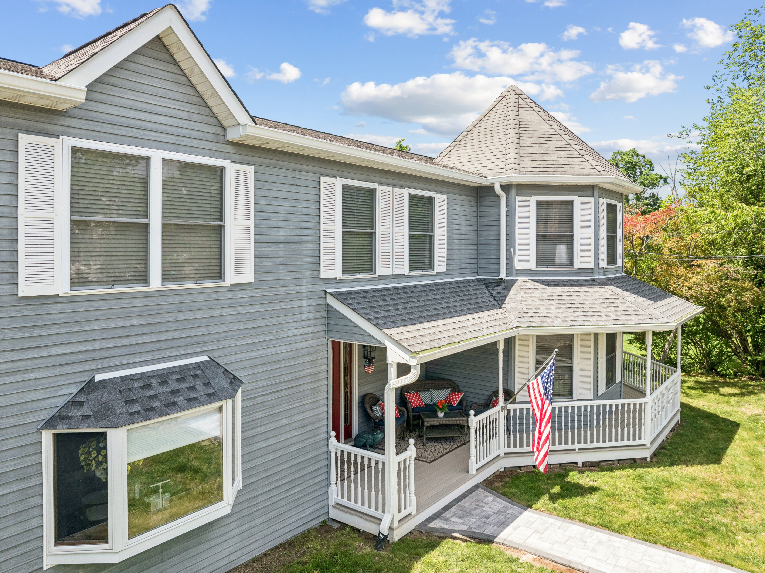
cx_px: 382
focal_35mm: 24
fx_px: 530
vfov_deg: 56.8
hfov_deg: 71.6
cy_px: 286
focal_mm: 12.3
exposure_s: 1/2000
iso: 160
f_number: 2.8
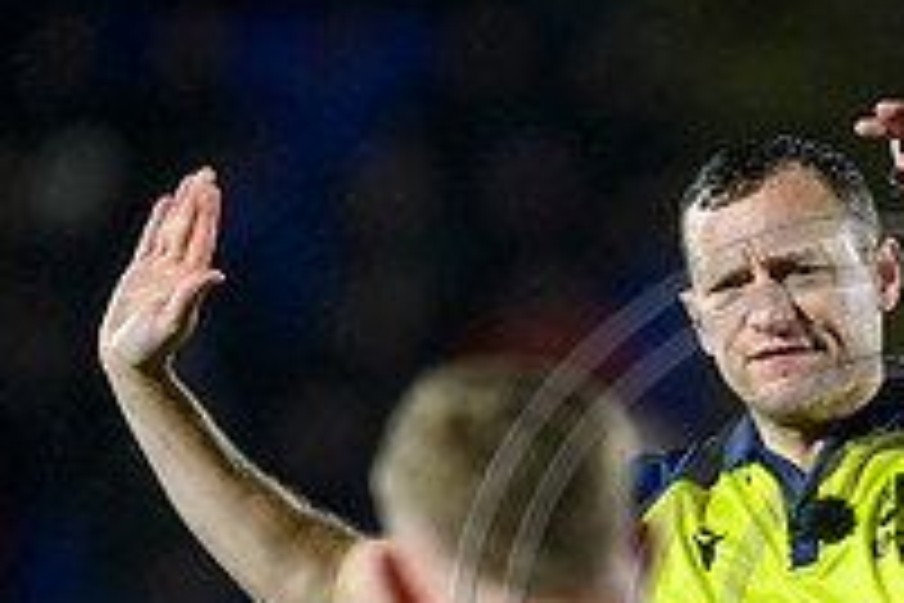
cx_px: 908
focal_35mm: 1157
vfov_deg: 1.2
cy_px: 668
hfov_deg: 1.8
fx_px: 29051
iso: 4000
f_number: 3.2
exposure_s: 1/1600
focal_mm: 400
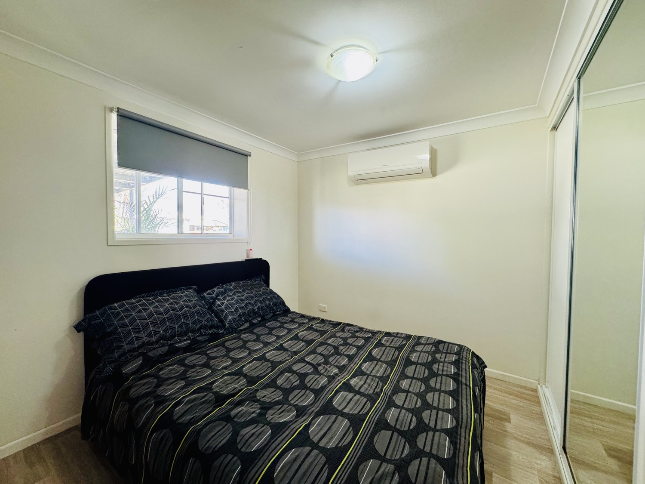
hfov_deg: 102.1
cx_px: 322
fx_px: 261
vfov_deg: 85.7
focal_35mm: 14
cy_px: 242
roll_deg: -0.2
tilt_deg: -2.3
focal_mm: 2.22
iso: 250
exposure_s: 1/100
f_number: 2.2
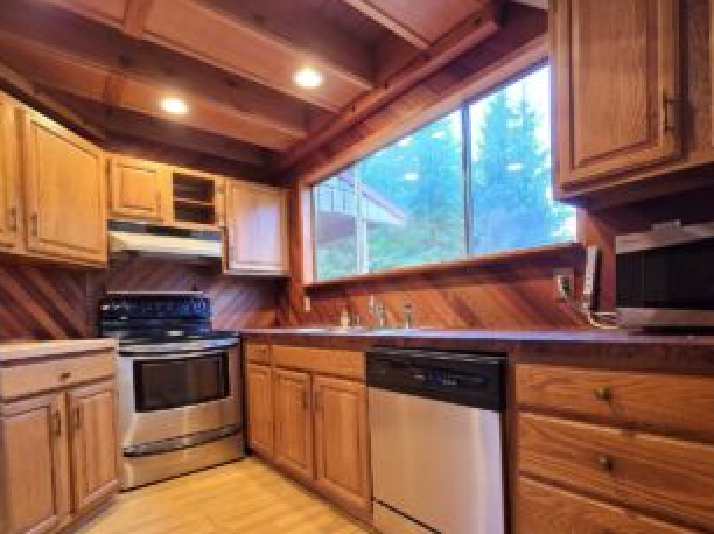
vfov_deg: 73.7
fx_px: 350
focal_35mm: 17
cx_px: 348
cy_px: 324
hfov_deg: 91.1
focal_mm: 2.2
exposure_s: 1/60
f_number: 2.2
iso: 250
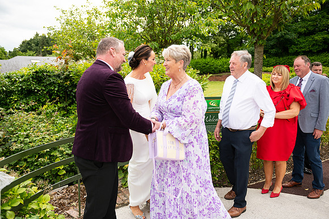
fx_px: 265
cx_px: 164
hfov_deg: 63.6
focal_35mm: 29
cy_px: 110
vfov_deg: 45.0
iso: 250
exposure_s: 1/2000
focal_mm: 29
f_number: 3.5
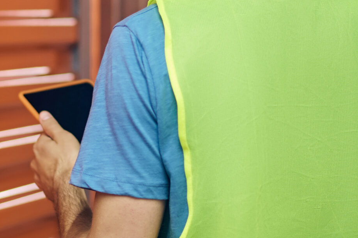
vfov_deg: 5.8
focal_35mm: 237
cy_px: 28
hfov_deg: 8.7
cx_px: 140
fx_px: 2355
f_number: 2
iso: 400
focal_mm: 85
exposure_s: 1/125
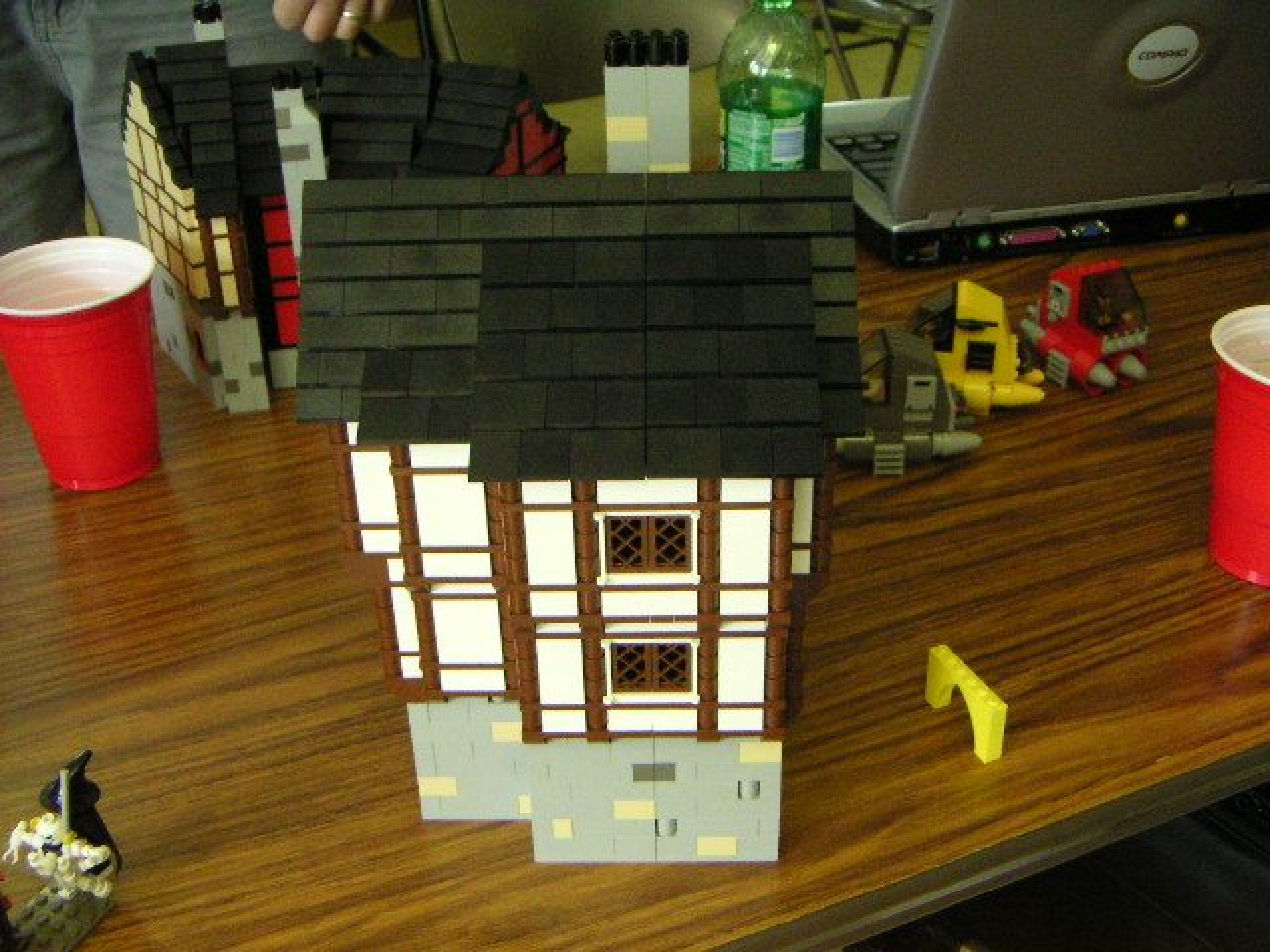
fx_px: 1468
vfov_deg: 36.0
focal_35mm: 40
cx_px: 635
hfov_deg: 46.8
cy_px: 476
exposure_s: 1/90
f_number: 2.9
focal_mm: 5.3
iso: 400
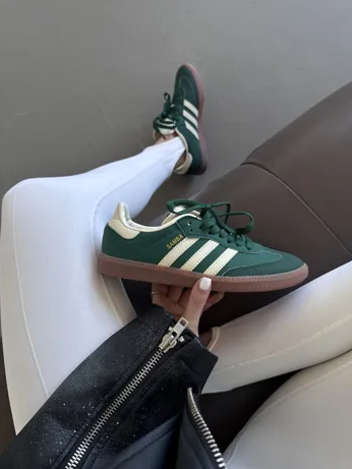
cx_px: 181
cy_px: 234
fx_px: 339
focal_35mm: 25
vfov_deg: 69.4
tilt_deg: -84.4
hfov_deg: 54.9
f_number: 1.78
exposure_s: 1/121
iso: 64
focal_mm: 6.76
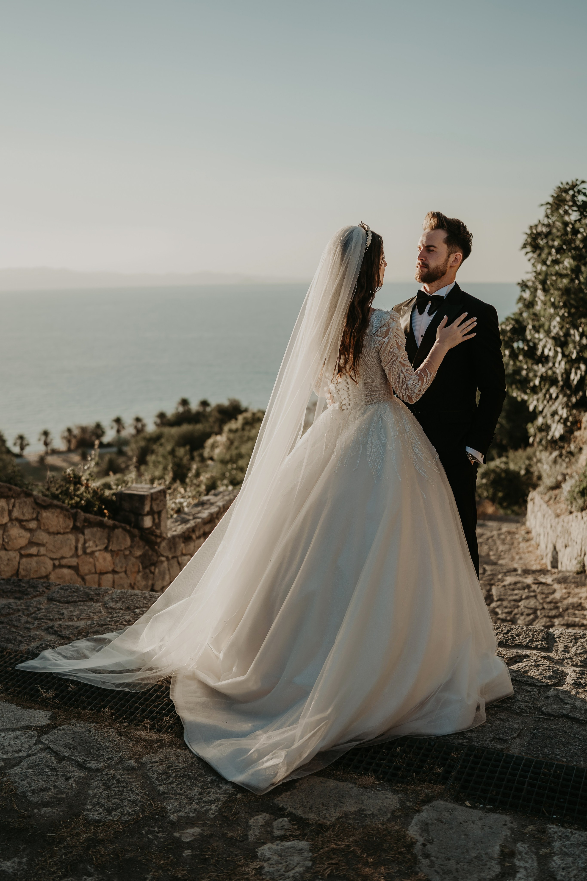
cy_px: 440
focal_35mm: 35
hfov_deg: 37.9
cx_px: 294
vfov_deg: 54.4
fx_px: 856
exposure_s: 1/2000
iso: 100
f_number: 1.8
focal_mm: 35
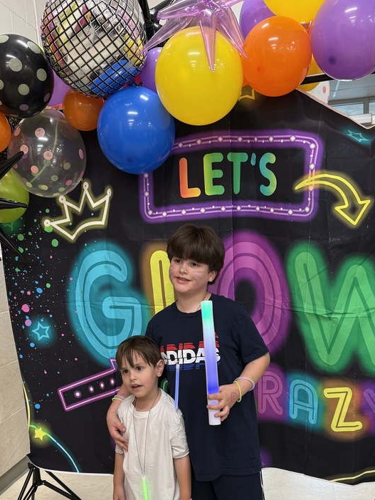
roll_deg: +2.5
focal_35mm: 35
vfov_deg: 51.1
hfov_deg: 40.7
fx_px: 505
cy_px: 353
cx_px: 192
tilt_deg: -12.0
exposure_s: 1/60
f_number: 1.78
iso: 200
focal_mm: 6.76
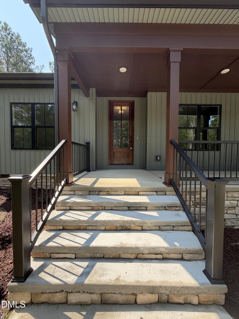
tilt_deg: -1.4
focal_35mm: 14
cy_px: 160
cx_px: 120
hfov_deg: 85.7
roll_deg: +0.0
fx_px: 129
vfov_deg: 102.1
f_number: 2.2
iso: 50
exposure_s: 1/502
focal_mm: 2.22
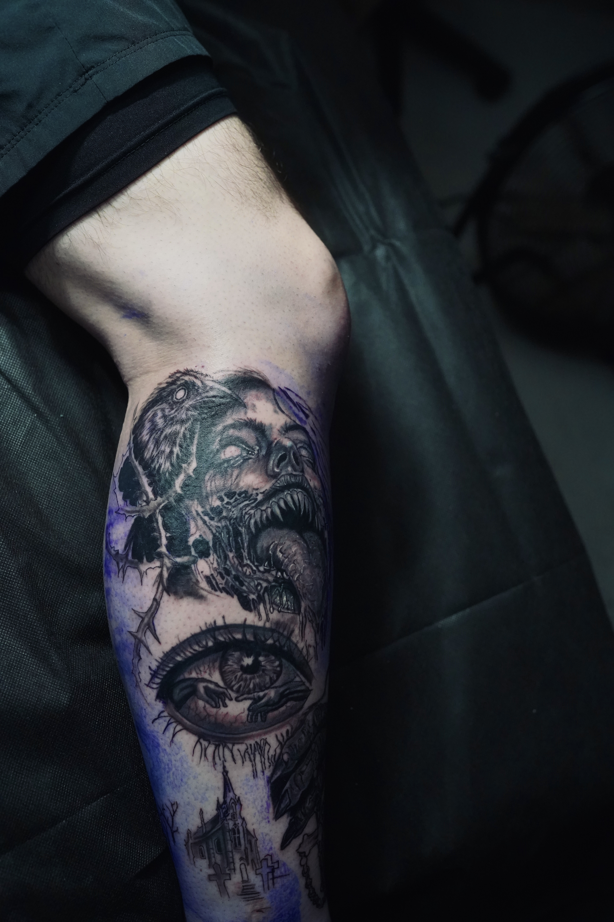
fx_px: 895
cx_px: 307
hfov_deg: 37.9
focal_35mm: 35
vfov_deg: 54.4
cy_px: 461
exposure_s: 1/160
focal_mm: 35
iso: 10000
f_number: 4
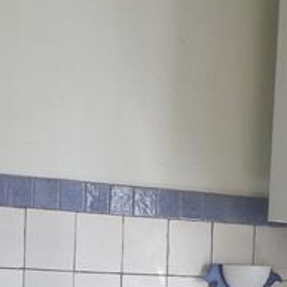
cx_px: 37
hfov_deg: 13.2
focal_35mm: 131
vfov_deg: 12.8
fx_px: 1229
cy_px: 394
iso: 160
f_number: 3.5
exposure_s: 1/50
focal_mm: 5.05
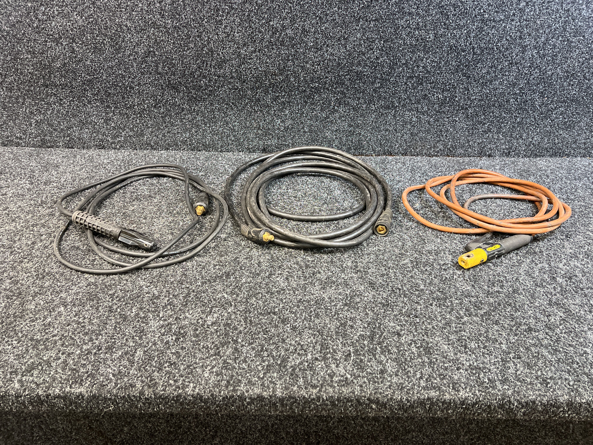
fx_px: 445
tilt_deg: -32.9
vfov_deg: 53.1
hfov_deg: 67.3
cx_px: 296
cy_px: 222
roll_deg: -1.3
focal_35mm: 26
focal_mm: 5.7
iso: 250
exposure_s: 1/60
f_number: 1.5
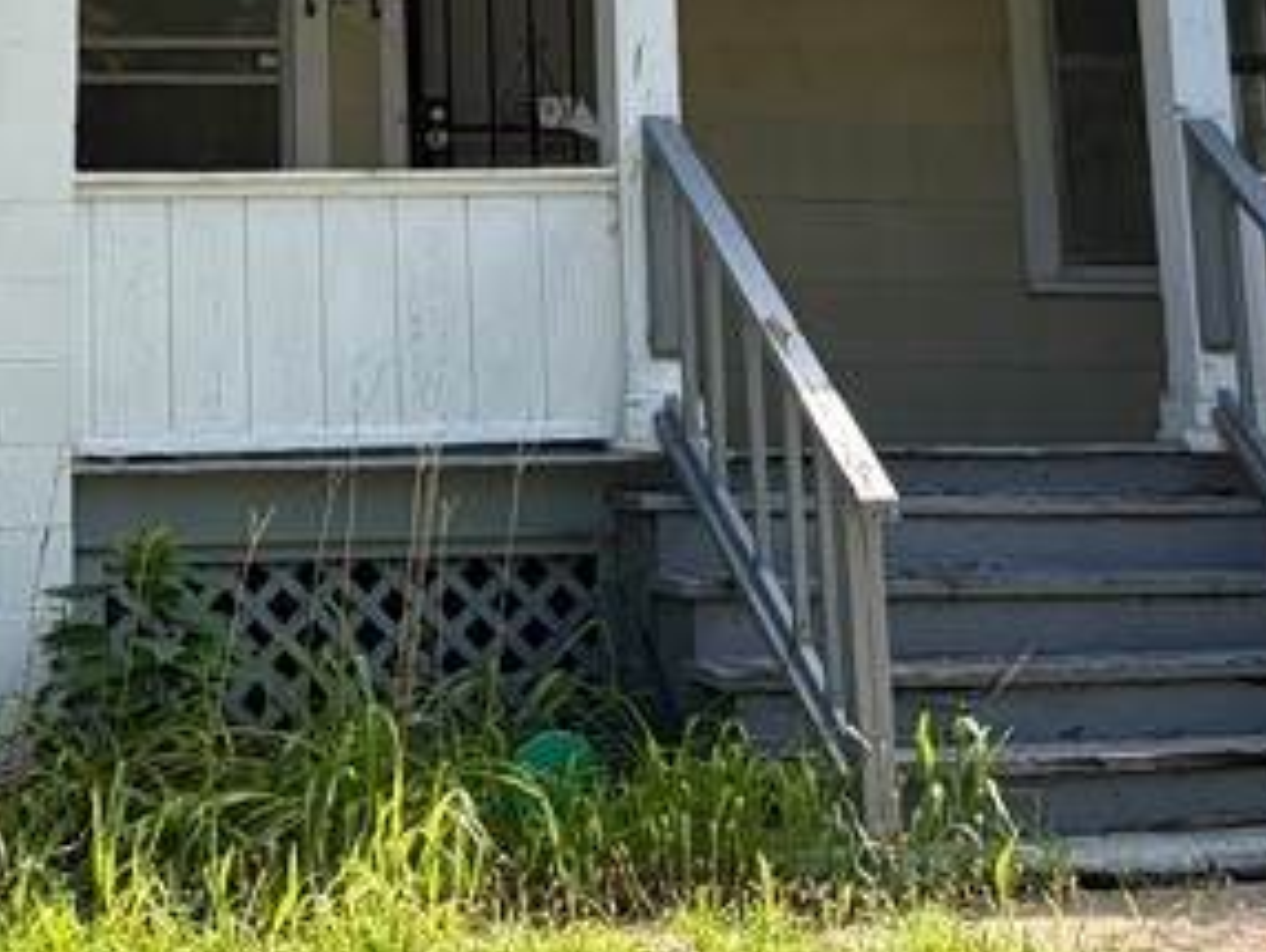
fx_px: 3404
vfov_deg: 15.2
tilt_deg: +14.8
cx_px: 412
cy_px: -301
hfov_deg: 21.0
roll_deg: +1.2
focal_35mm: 93
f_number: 1.6
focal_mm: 5.96
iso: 64
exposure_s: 1/660
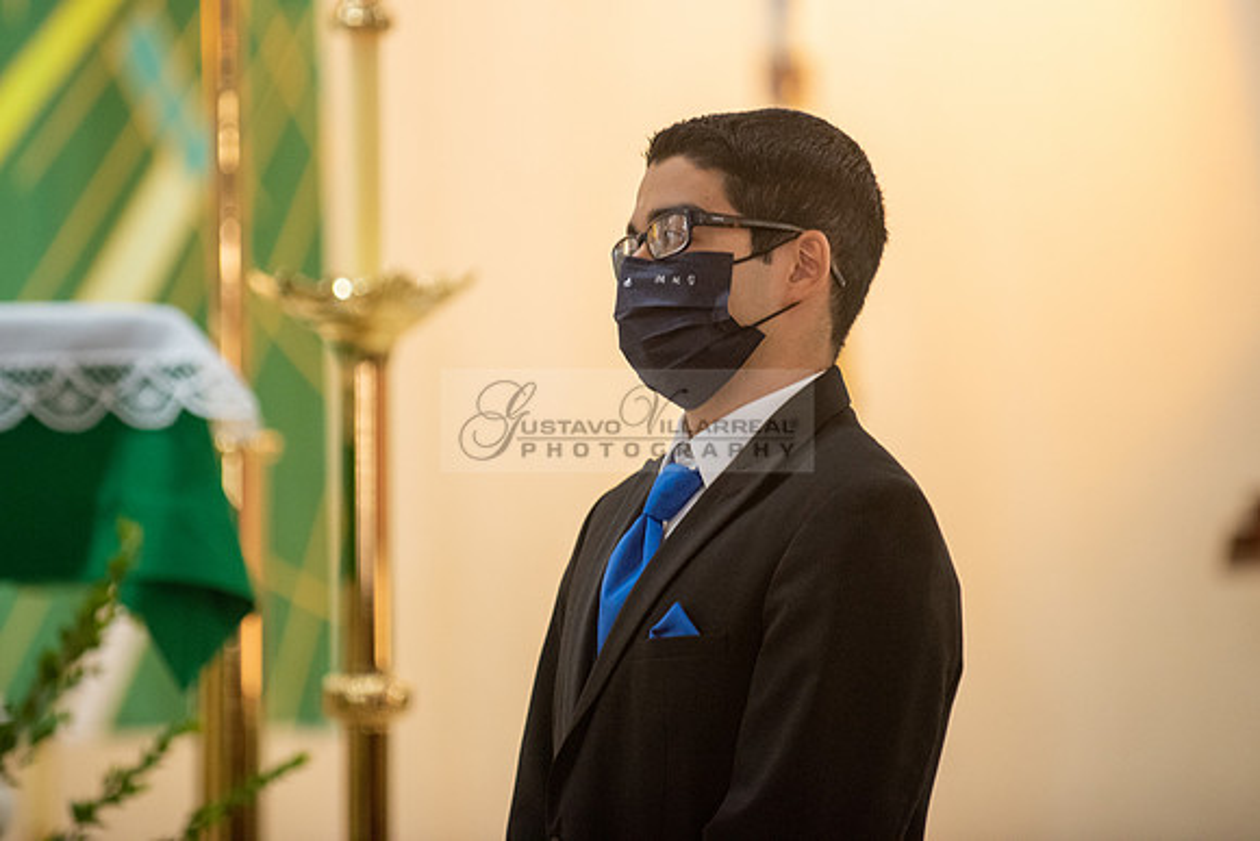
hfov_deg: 8.5
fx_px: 8465
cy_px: 333
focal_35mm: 242
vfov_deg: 5.7
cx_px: 662
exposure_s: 1/160
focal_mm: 200
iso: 2000
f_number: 2.8
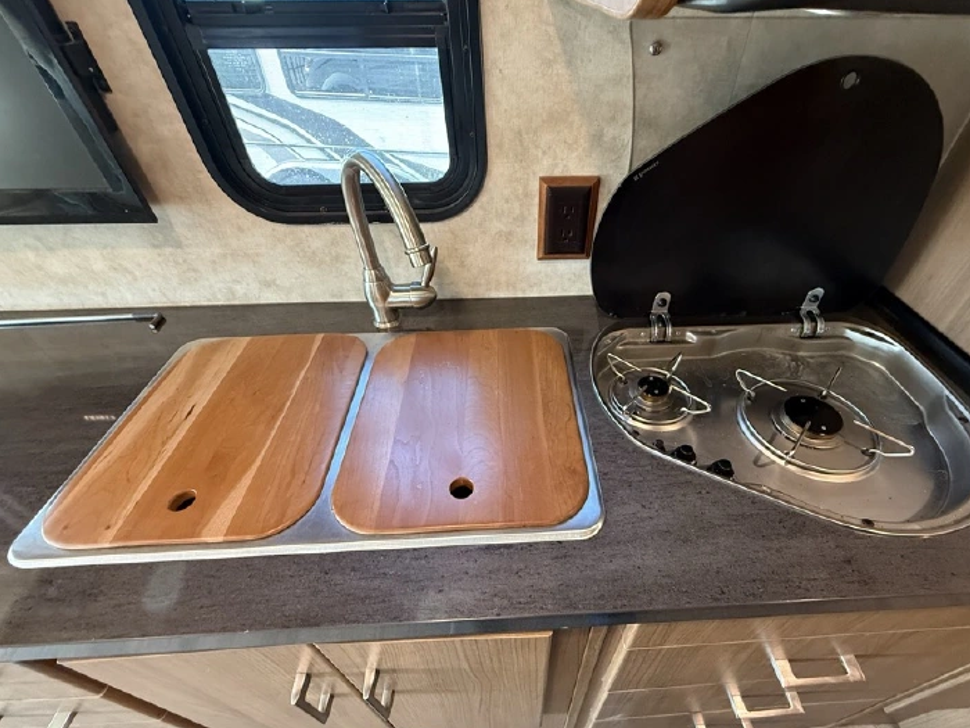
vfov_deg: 78.1
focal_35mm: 16
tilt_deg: -42.4
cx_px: 531
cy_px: 379
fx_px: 448
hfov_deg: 94.2
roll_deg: -0.3
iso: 640
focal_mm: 2.22
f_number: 2.2
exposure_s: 1/60
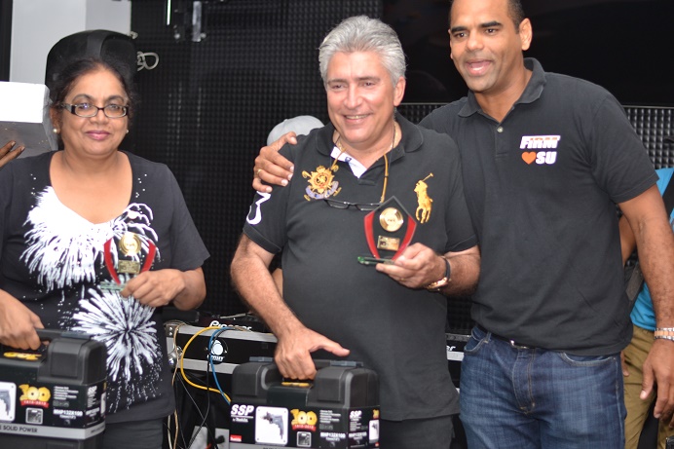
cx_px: 337
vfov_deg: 18.2
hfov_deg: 27.0
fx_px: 1404
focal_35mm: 75
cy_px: 224
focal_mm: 50
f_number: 1.8
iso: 200
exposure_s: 1/200
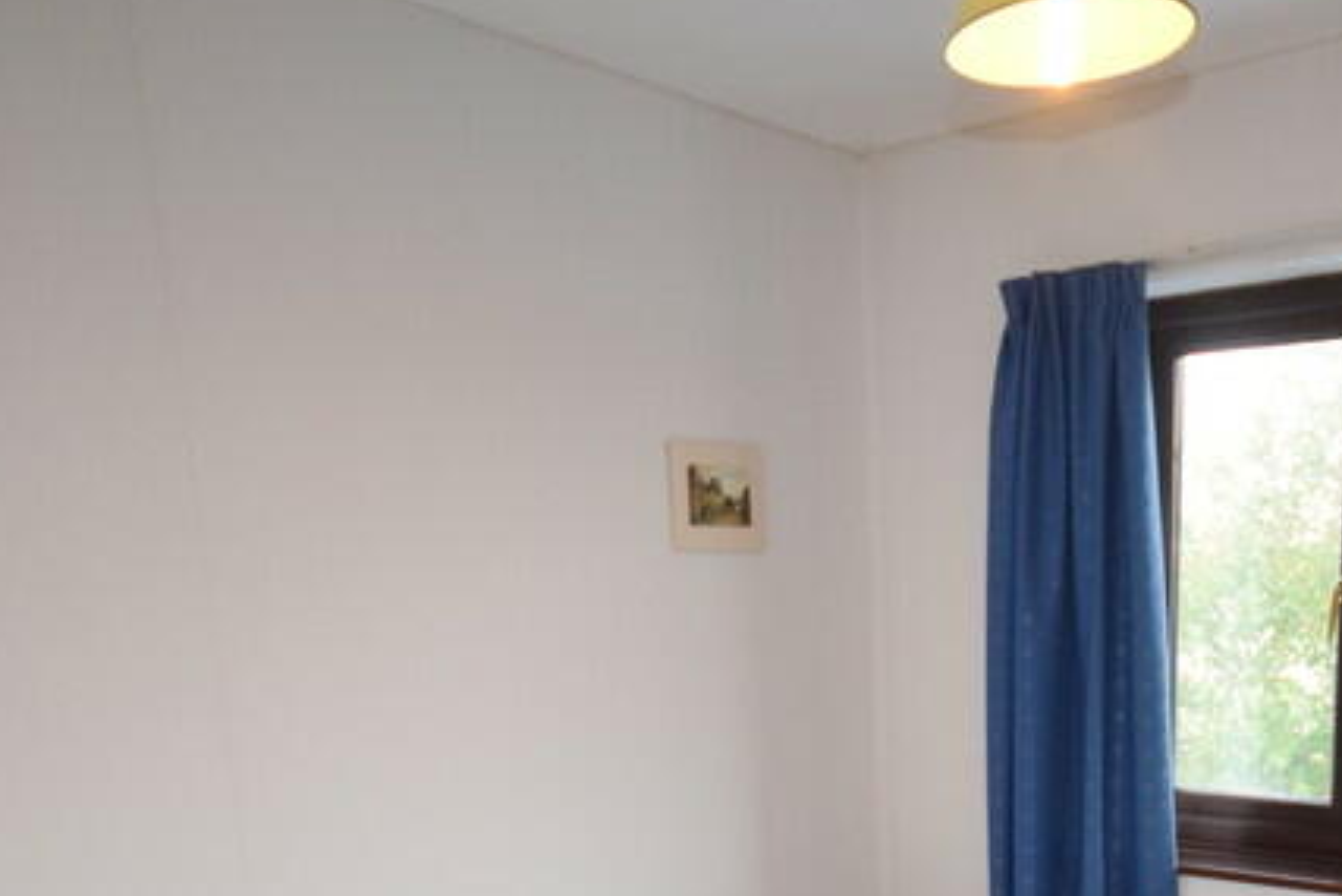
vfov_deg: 33.3
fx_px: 1342
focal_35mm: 36
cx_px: 937
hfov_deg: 51.7
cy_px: 926
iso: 800
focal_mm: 10
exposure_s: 1/80
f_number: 4.5
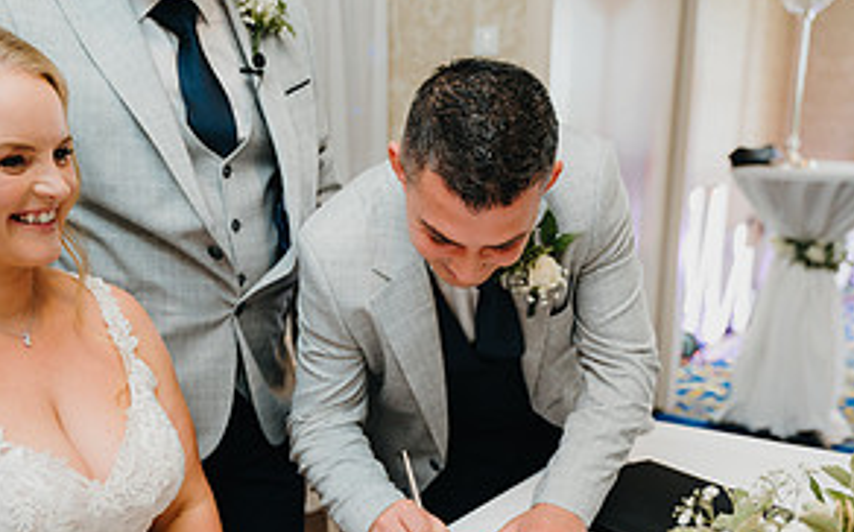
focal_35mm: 44
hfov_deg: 45.3
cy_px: 433
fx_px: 1023
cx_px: 427
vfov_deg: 28.5
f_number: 2.8
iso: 800
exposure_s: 1/160
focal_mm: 28
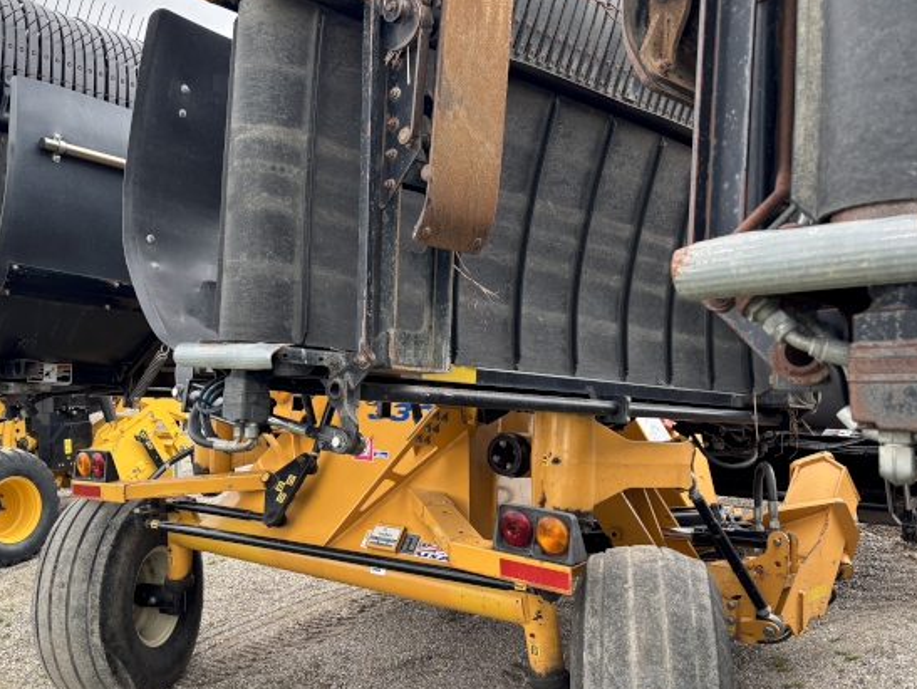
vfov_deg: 37.8
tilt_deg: -0.8
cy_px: 325
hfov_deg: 48.0
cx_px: 293
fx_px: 1007
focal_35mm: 38
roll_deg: +3.7
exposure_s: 1/254
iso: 50
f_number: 1.6
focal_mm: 5.96
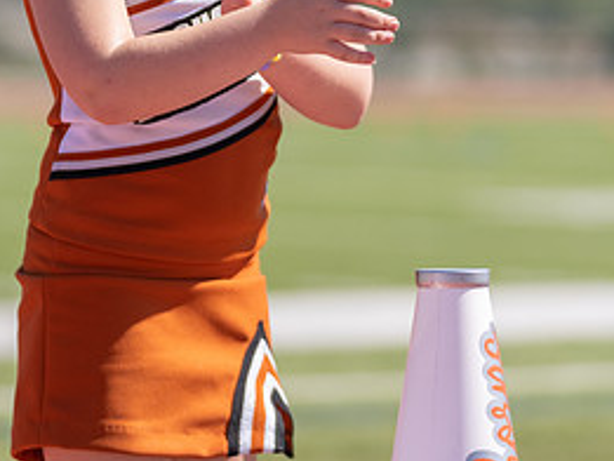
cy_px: -12
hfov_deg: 6.4
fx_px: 5501
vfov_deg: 4.8
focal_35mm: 310
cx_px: 236
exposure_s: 1/2000
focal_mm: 123
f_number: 2.8
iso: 100
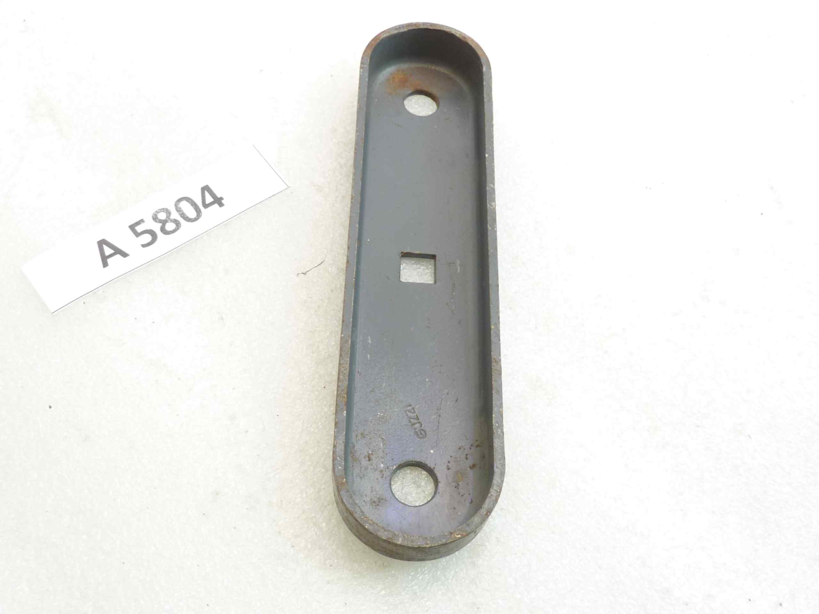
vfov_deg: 37.7
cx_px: 410
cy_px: 307
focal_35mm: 38
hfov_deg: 49.0
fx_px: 899
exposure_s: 1/13
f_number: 3.3
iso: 80
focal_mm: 4.4
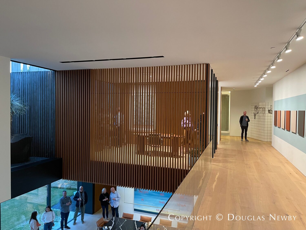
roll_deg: -0.7
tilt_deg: -2.3
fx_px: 230
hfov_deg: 67.3
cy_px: 115
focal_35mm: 26
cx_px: 153
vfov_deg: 53.1
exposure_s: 1/60
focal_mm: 5.1
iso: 400
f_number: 1.6
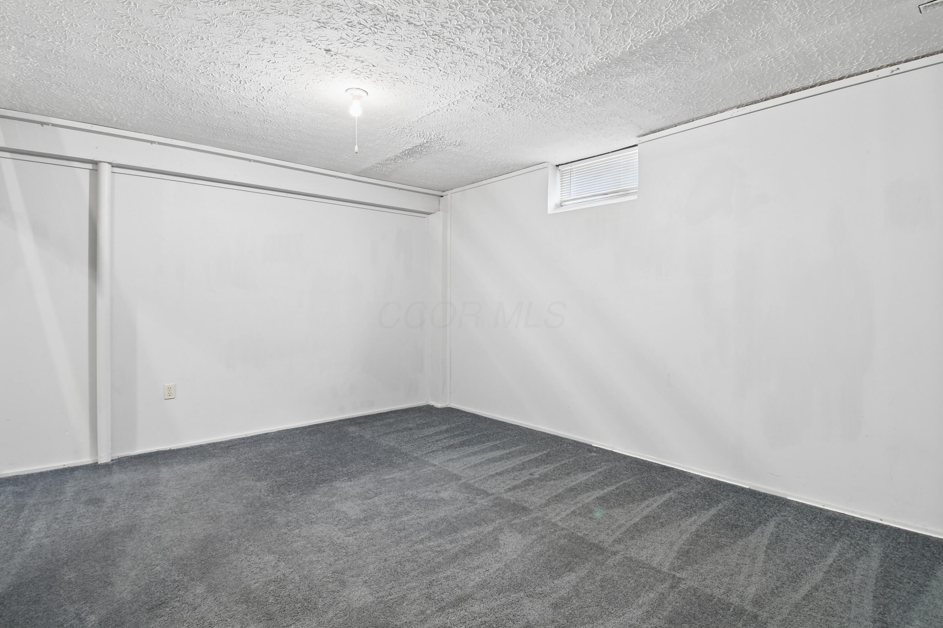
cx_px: 472
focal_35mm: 17
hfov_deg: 93.3
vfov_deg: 70.4
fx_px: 445
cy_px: 314
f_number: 7.1
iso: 1000
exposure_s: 1/8
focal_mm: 11.5
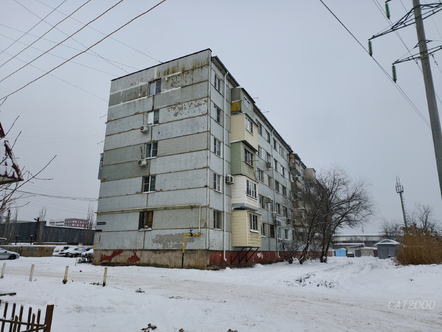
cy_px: 166
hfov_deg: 73.9
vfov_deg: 58.9
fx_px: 294
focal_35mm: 23
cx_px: 221
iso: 72
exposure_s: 1/462
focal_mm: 6.54
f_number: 1.57
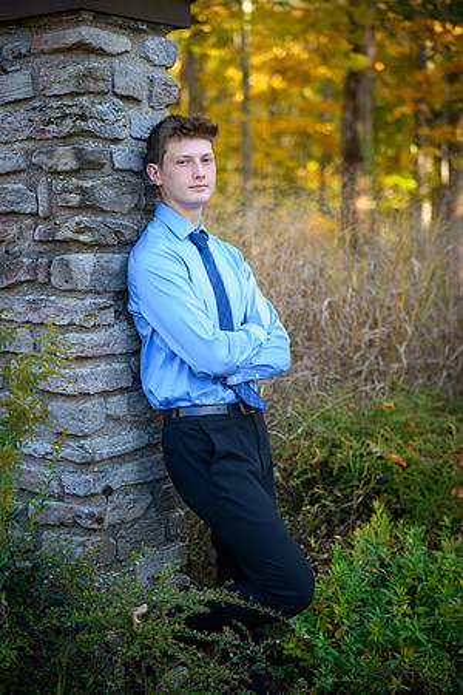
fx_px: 1350
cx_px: 232
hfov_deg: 19.5
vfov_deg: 28.8
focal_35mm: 70
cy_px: 348
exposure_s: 1/160
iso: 100
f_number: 2.8
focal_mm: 70
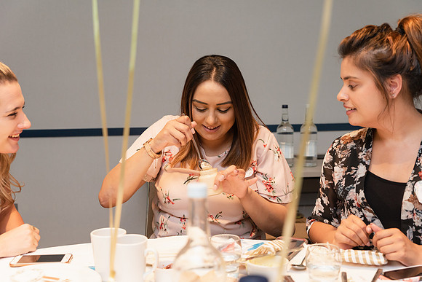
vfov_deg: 28.1
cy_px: 141
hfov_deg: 41.1
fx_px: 563
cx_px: 211
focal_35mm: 48
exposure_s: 1/160
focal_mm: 48
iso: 2000
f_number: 4
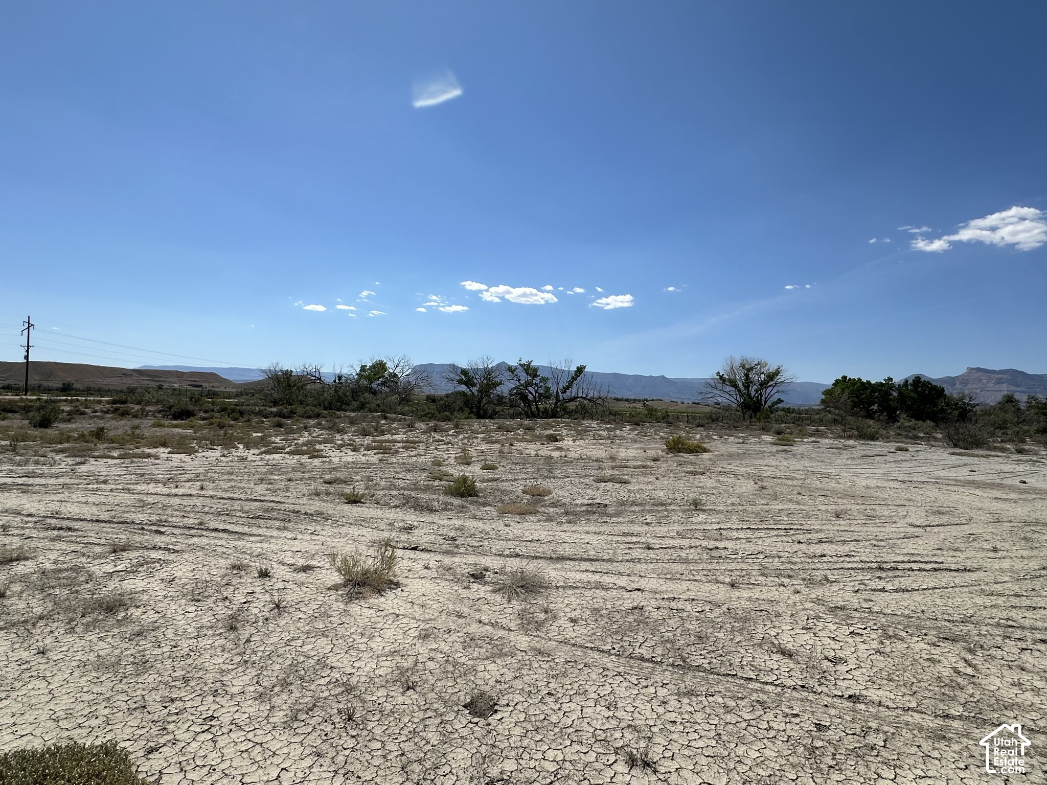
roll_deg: -2.7
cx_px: 524
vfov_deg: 85.7
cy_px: 392
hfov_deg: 102.1
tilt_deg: +0.3
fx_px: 423
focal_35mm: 14
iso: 40
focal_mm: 2.22
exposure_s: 1/4132
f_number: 2.2
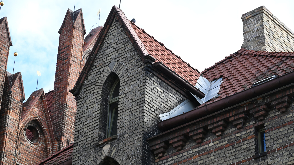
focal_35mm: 126
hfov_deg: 17.0
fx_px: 982
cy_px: 90
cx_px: 147
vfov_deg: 9.6
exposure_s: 1/320
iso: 400
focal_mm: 120
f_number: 8
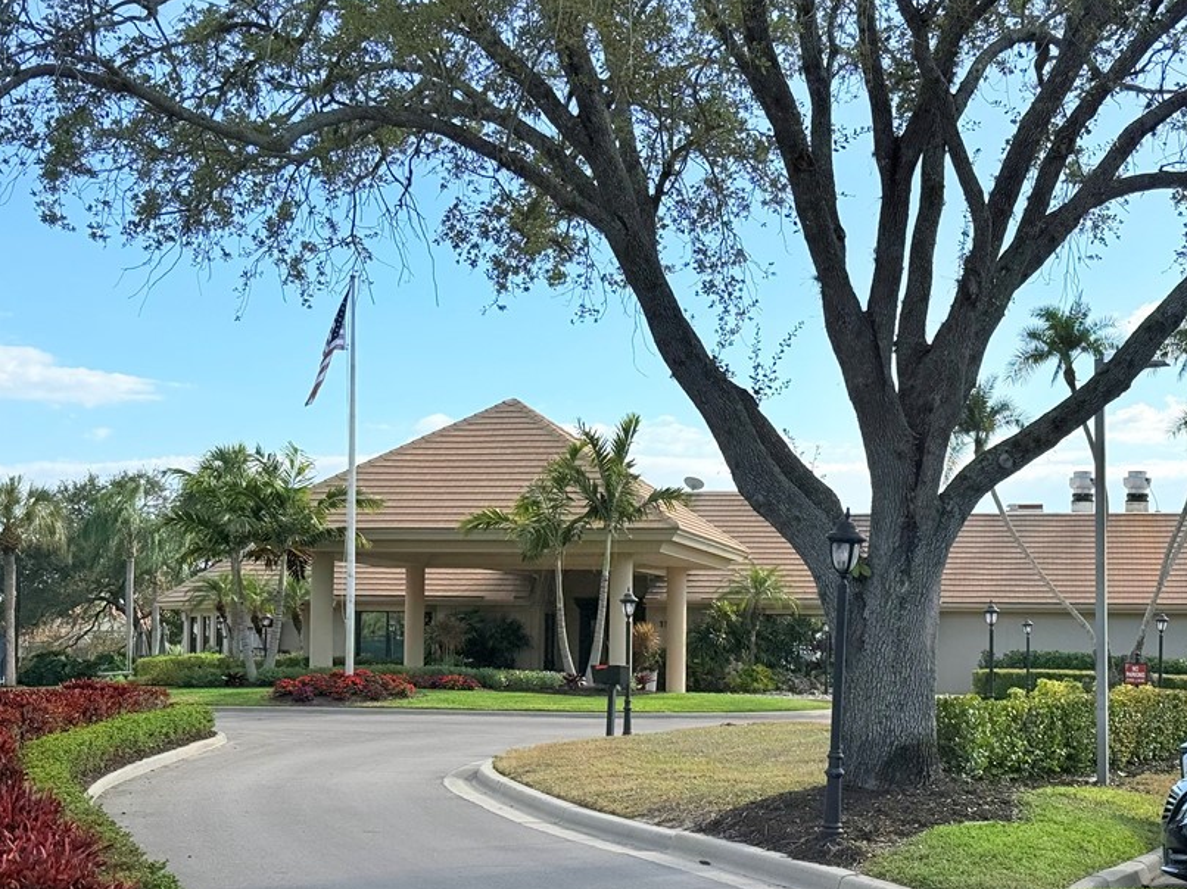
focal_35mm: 61
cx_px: 705
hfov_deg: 31.6
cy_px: 555
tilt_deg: +2.7
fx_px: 2091
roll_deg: -0.2
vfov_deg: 24.0
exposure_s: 1/6024
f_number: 1.78
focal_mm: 6.76
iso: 64
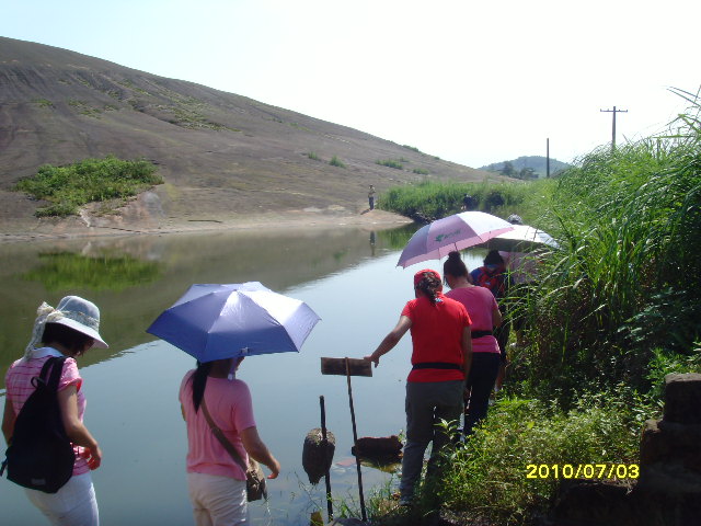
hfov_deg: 47.9
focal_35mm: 39
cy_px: 263
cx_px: 350
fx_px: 790
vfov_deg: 36.8
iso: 80
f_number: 6.3
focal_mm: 6.6
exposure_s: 1/250
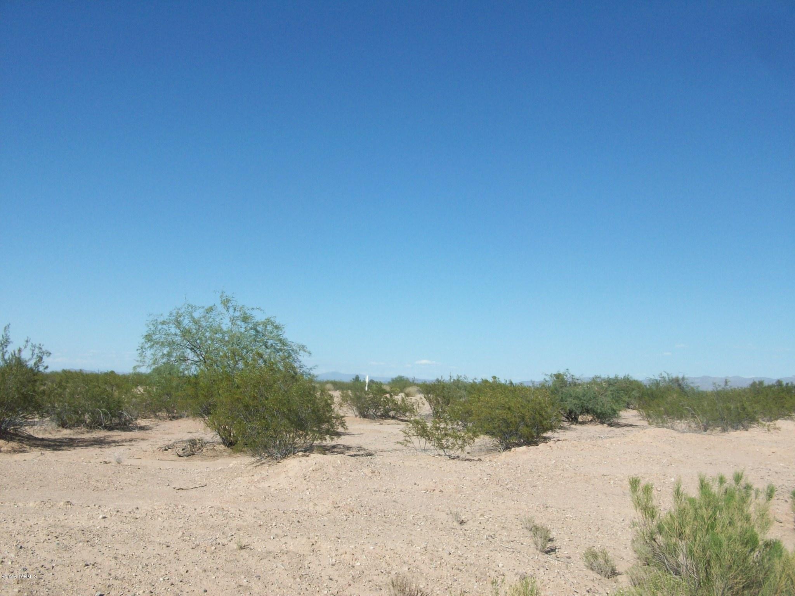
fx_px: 781
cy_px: 298
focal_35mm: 34
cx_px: 398
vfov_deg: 41.8
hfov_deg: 54.0
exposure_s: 1/397
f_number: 5.5
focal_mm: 5.7
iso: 64
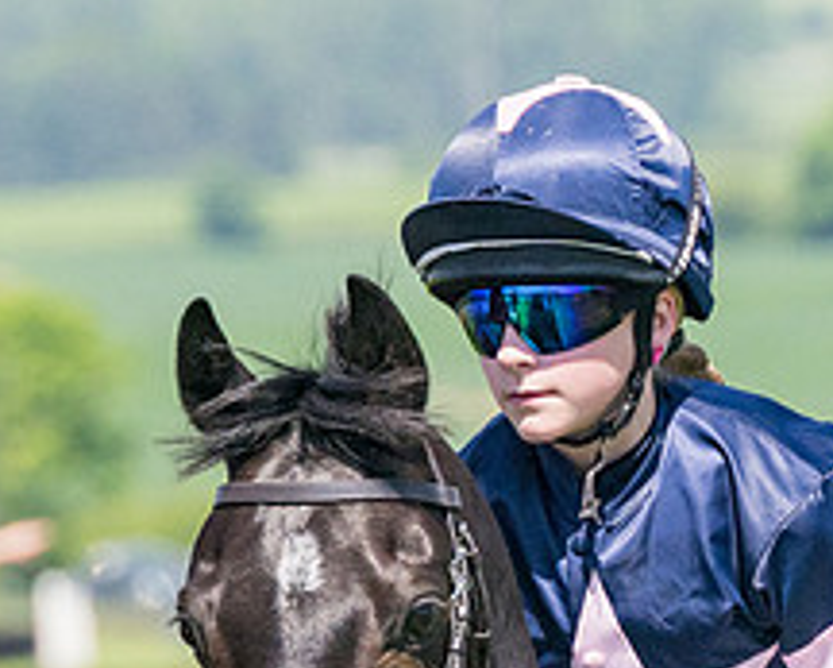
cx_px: 476
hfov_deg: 2.5
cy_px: 674
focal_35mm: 759
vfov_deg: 2.0
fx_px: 18721
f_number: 4
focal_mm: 140
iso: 400
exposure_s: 1/6400
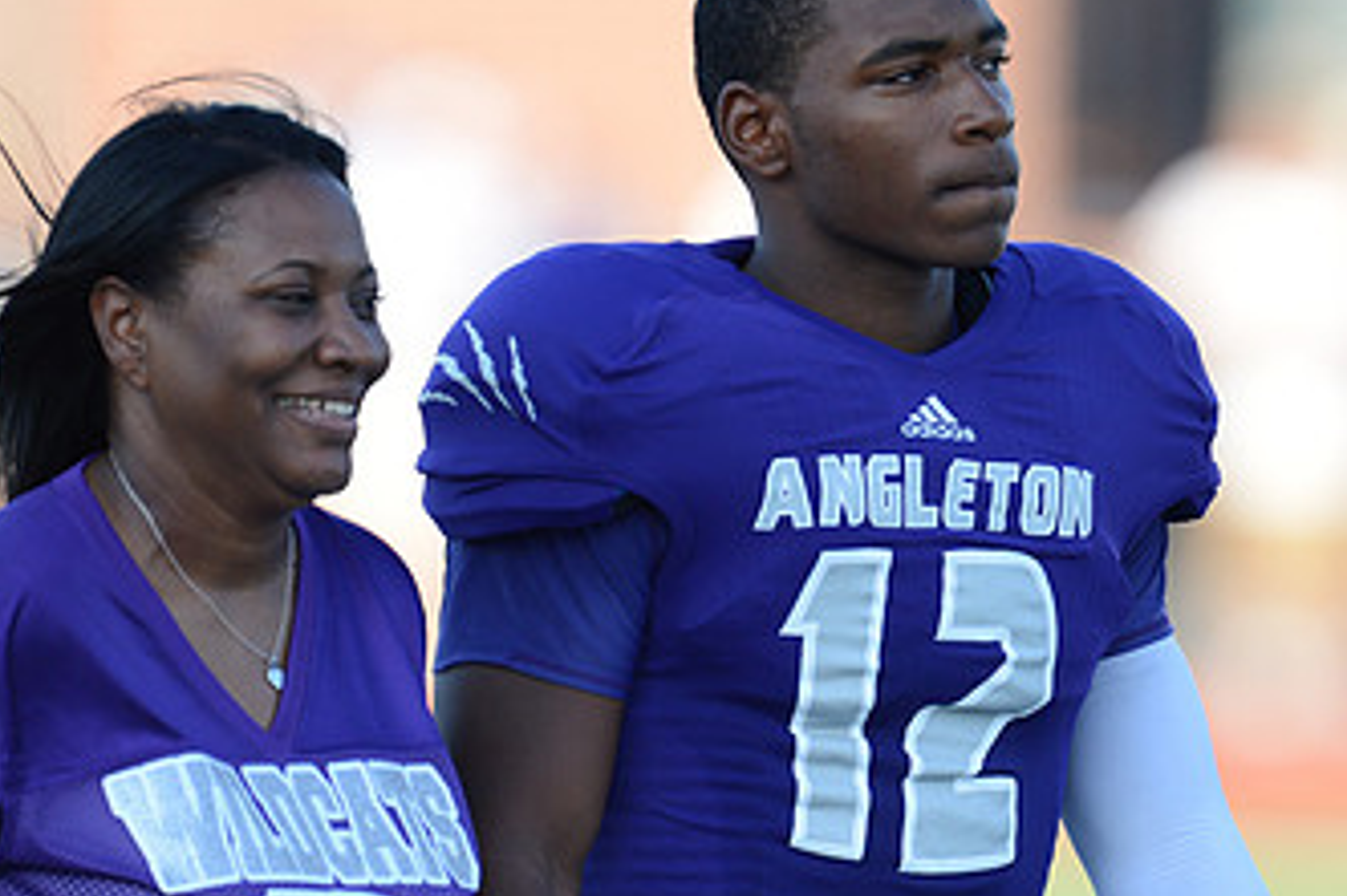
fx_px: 35901
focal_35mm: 960
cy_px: 596
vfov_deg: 1.4
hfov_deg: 2.1
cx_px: 674
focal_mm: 550
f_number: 4
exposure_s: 1/1600
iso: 800
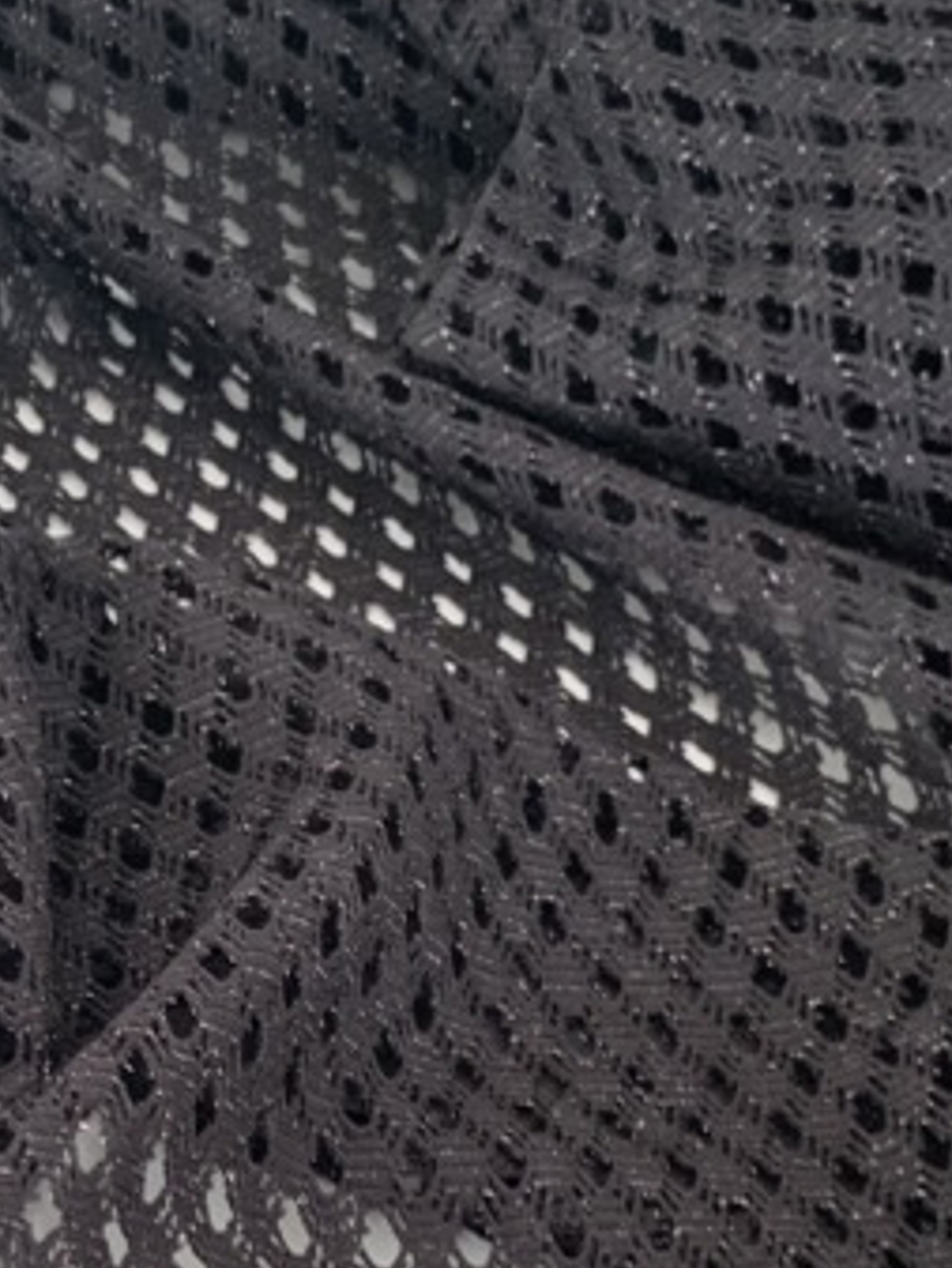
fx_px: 1356
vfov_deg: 48.8
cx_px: 301
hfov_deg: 38.2
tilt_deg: -46.2
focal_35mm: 37
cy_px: 892
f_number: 1.8
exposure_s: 1/60
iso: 100
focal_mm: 4.25
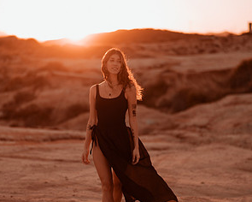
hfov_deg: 23.0
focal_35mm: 83
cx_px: 126
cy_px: 123
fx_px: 619
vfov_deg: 18.5
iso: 100
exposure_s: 1/1600
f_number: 1.4
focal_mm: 58
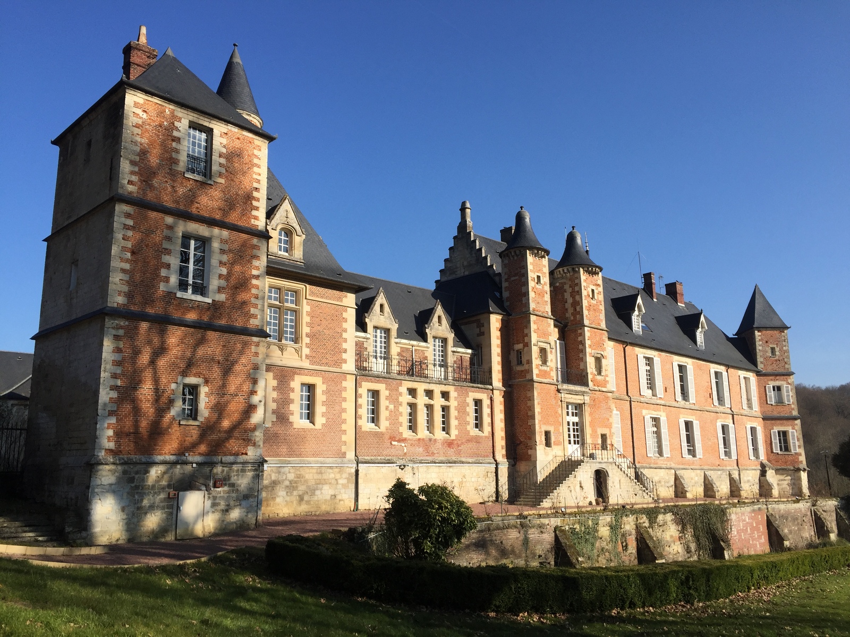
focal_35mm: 29
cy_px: 318
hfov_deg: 61.7
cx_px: 425
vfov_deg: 48.2
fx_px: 712
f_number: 2.2
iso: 32
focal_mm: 4.15
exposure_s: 1/1980
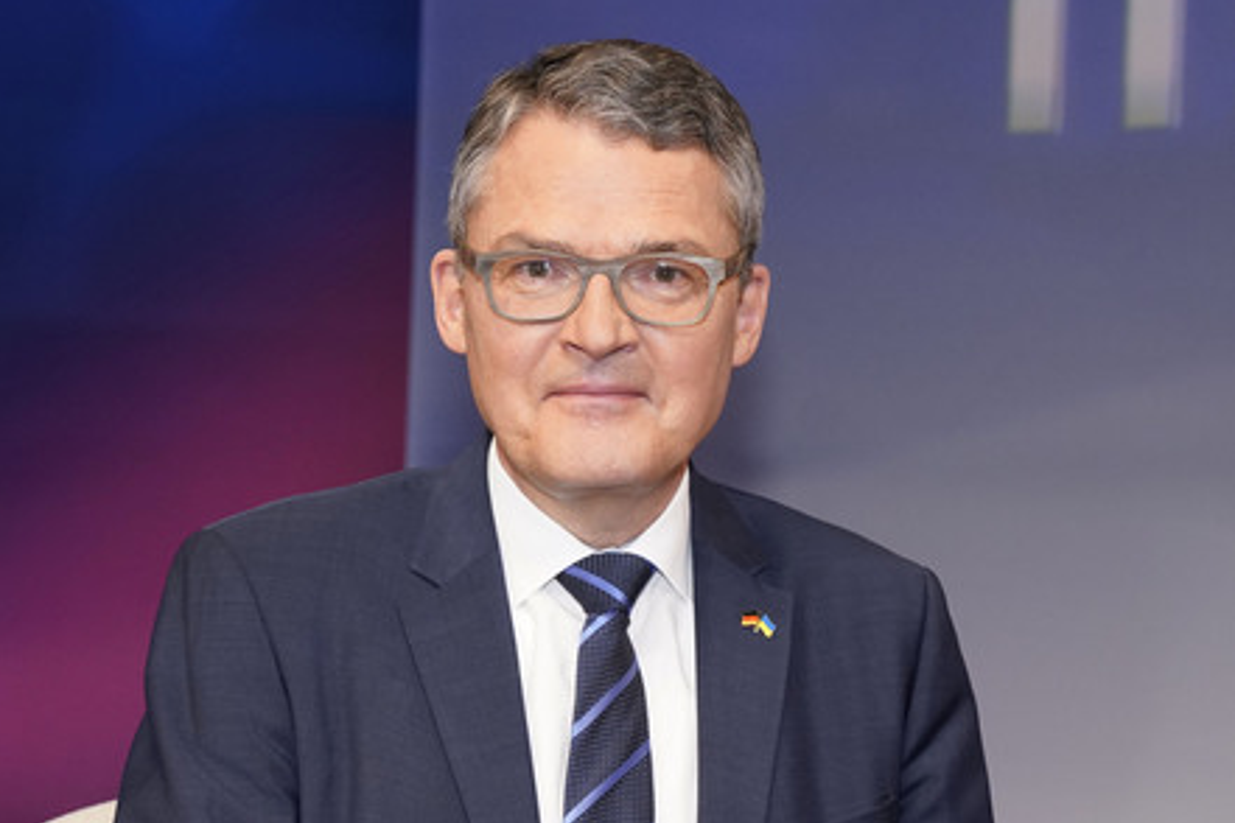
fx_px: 1544
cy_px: 414
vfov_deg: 29.9
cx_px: 609
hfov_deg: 43.6
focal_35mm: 45
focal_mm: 44
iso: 2000
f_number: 5
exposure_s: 1/160
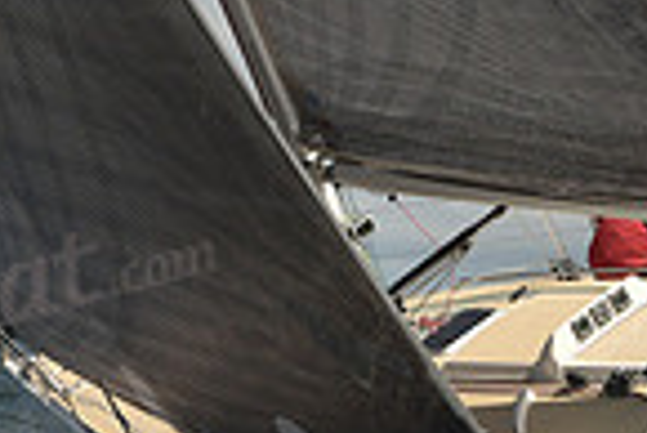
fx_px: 5037
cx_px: 451
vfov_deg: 4.9
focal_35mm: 280
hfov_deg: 7.3
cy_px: 25
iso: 320
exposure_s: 1/1000
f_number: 6.3
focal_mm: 70
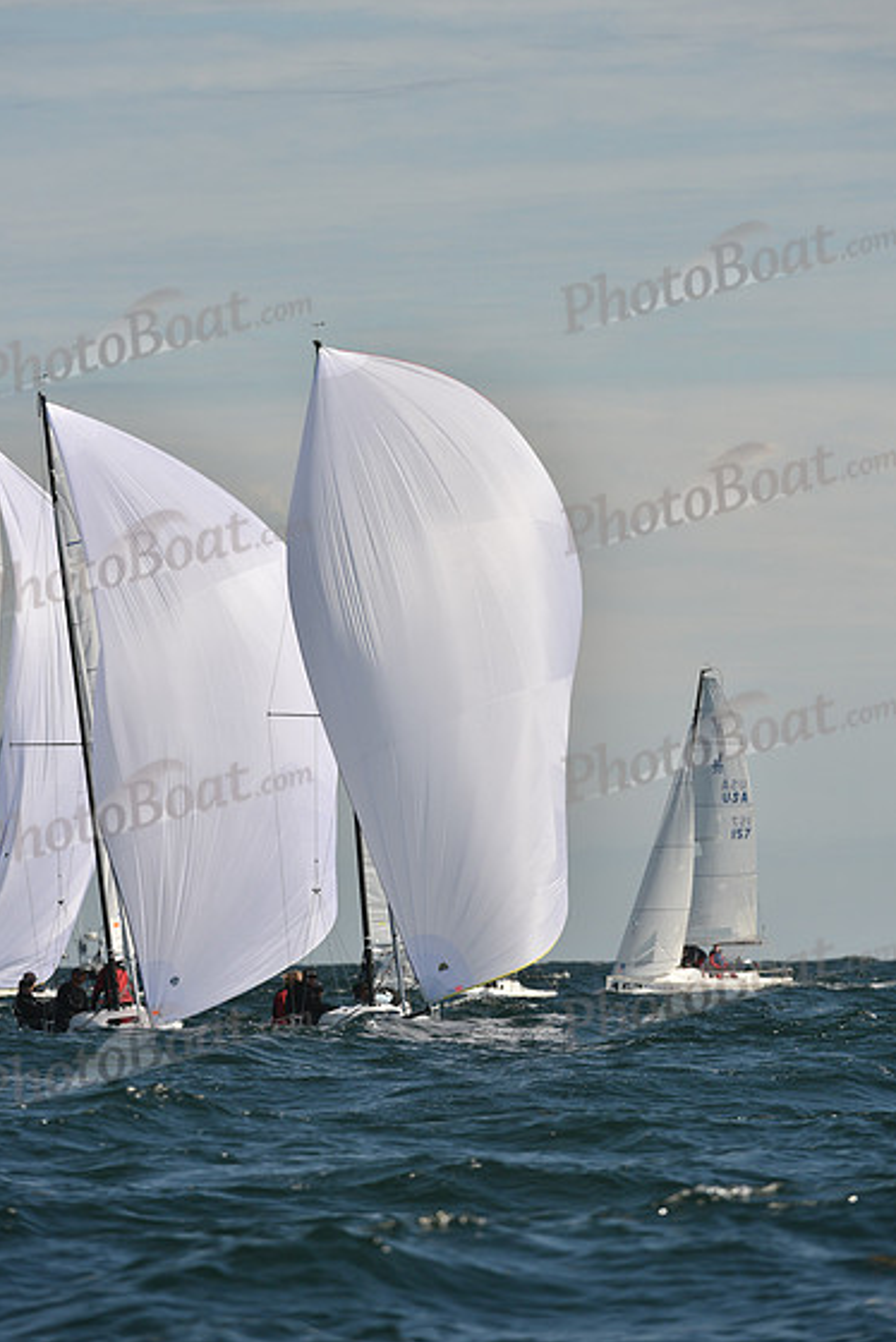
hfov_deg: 3.3
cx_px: 437
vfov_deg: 5.0
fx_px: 15436
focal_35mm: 414
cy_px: 652
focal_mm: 400
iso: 250
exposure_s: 1/1250
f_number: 8
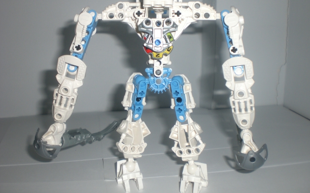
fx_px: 346
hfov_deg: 48.2
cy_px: 78
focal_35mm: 41
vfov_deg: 31.2
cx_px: 157
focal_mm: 6.3
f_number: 3.1
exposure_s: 1/60
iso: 50
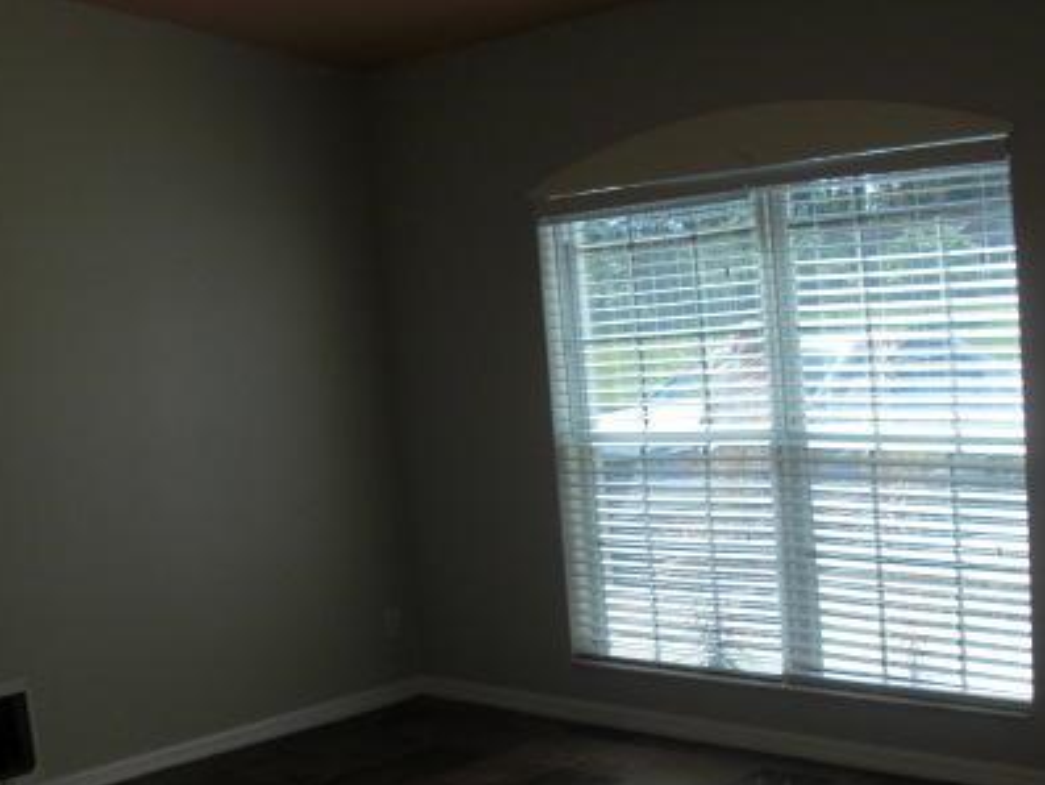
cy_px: 543
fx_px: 1751
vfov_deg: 25.1
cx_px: 529
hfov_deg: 33.2
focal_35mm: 58
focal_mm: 6.3
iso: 50
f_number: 2.8
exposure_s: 1/200
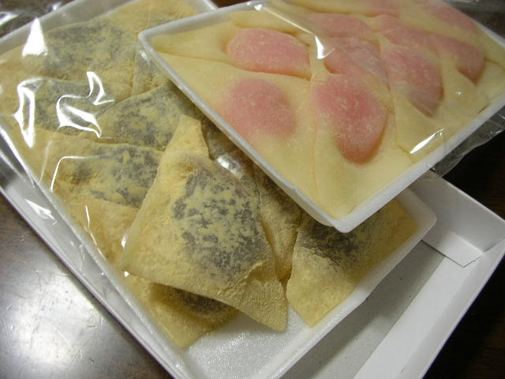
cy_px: 190
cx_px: 252
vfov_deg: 40.7
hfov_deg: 52.6
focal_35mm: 35
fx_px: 511
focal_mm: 5.8
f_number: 2.8
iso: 50
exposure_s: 1/7.5
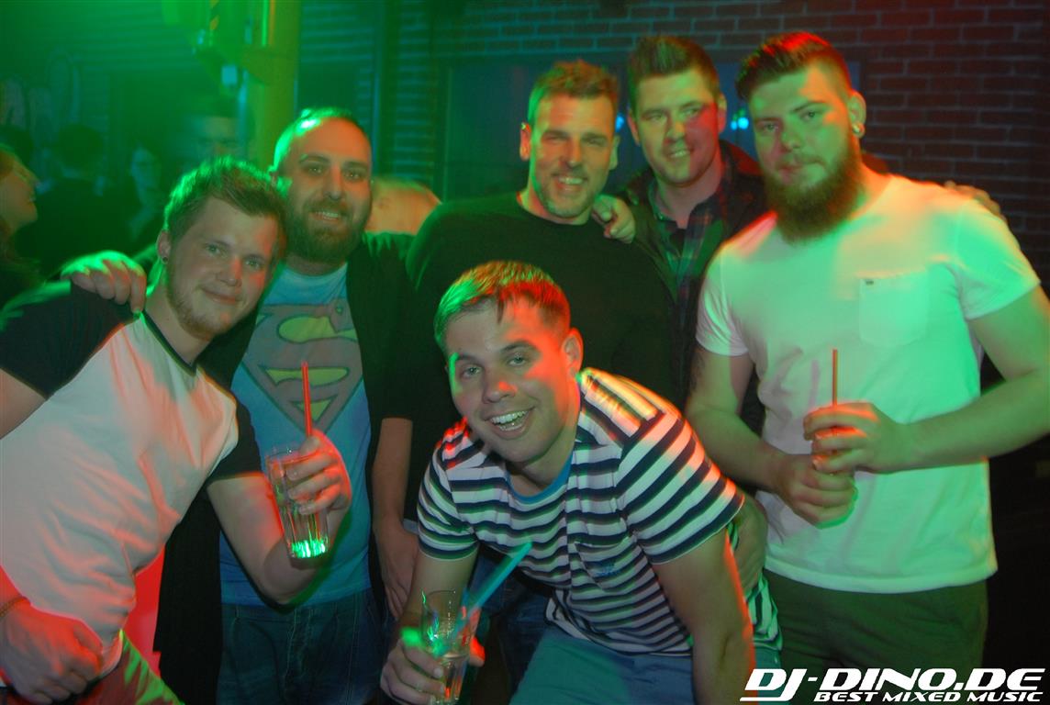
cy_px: 352
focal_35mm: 36
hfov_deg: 53.0
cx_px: 525
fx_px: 1052
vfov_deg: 37.0
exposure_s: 1/6
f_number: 5.6
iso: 400
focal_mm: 24
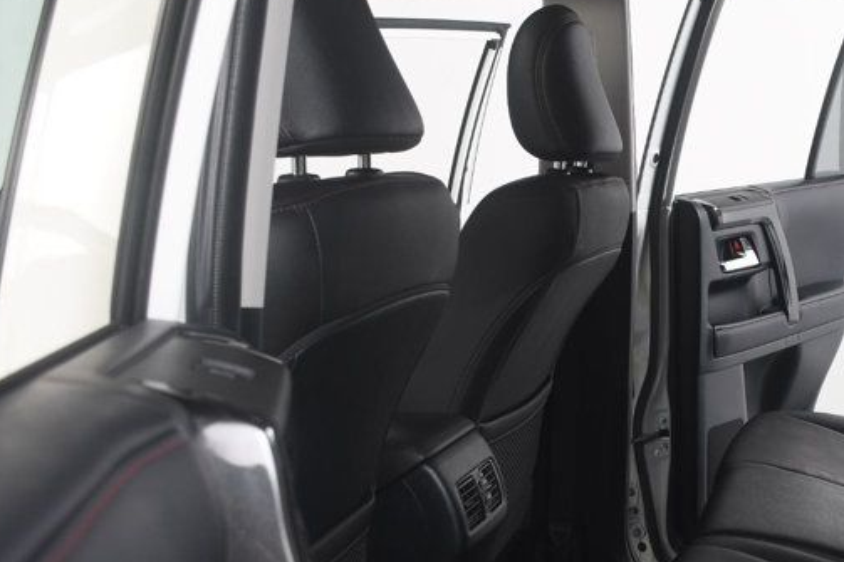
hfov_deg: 34.5
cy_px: 413
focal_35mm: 55
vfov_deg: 24.4
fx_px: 1289
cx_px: 737
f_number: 5
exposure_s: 1/160
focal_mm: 18
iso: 100
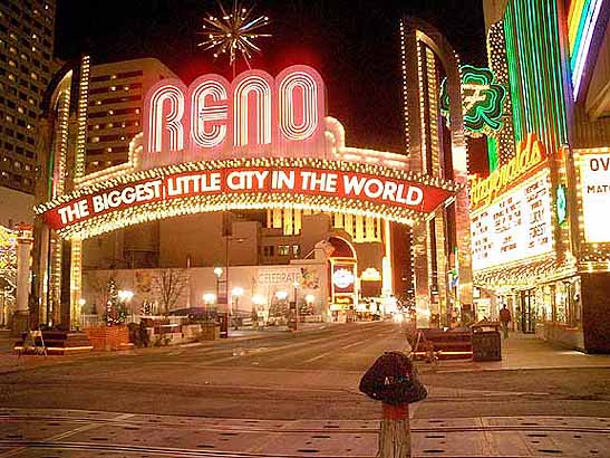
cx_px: 305
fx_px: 617
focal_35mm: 35
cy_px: 229
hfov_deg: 52.6
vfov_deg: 40.7
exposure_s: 1/13
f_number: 4.2
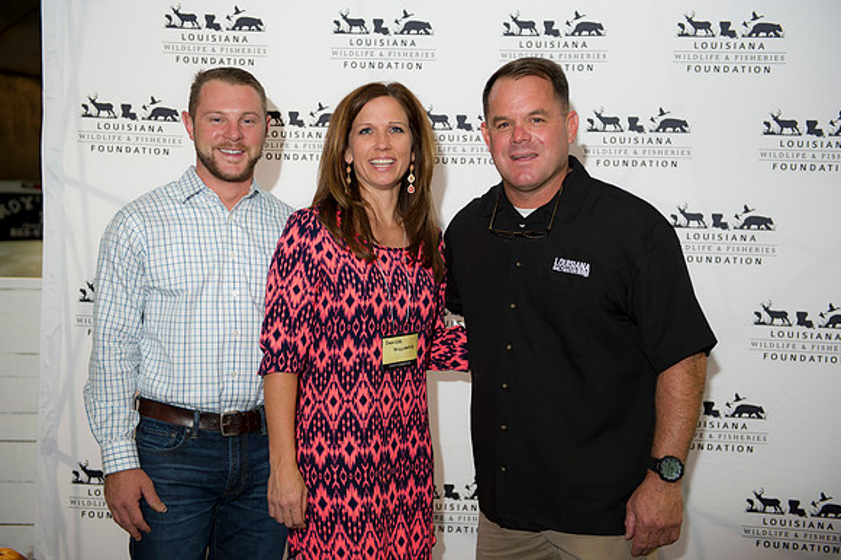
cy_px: 280
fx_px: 1167
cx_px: 420
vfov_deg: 27.0
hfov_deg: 39.6
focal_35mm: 50
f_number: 3.2
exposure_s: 1/125
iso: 800
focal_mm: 50
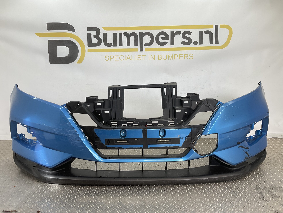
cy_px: 106
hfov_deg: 61.7
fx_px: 237
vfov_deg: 48.2
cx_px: 142
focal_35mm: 29
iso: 16
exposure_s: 1/164
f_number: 1.8
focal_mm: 3
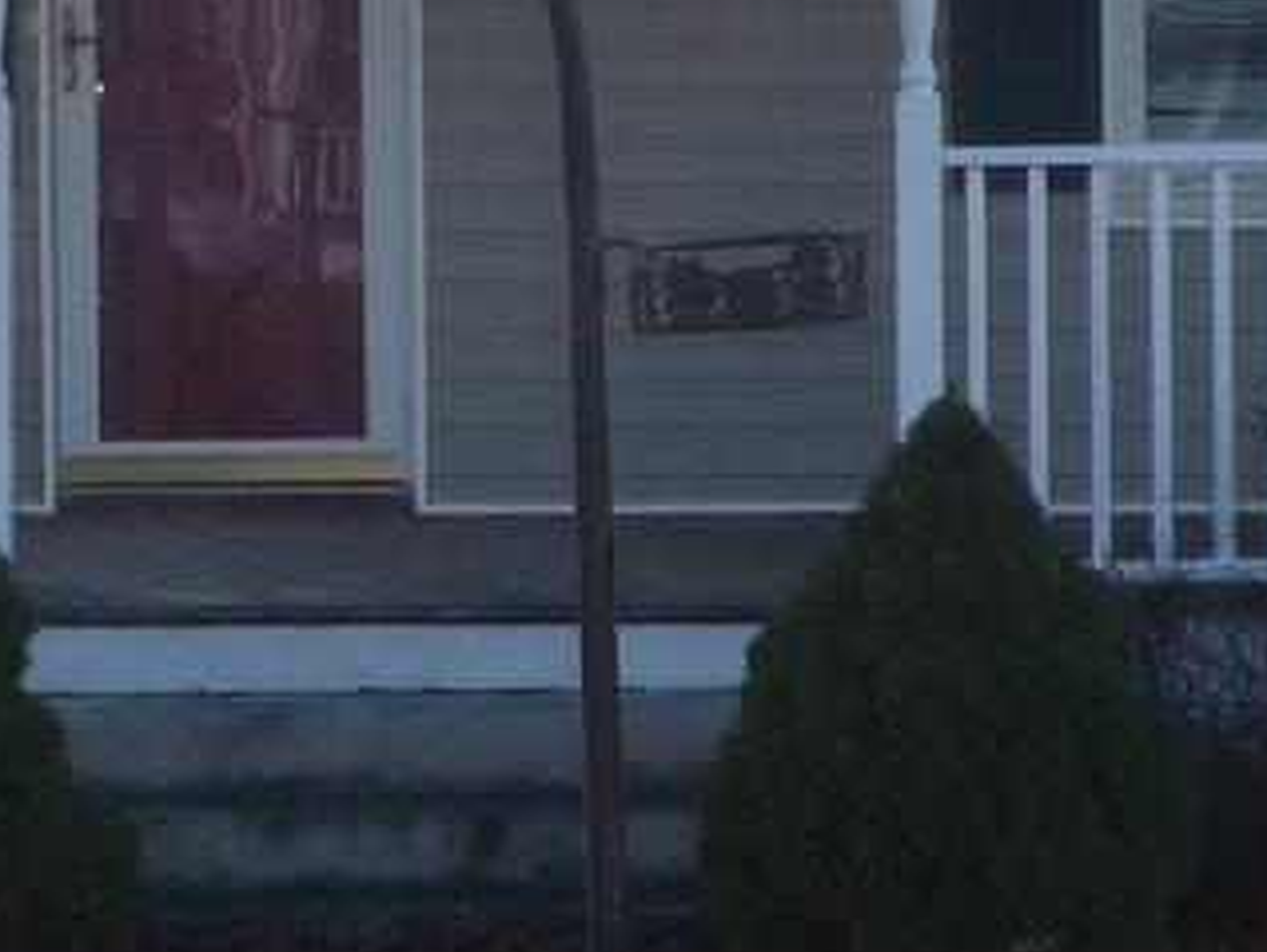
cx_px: 677
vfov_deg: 9.0
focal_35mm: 163
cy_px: -147
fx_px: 5971
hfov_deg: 12.1
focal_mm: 6.3
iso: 100
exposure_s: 1/320
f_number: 3.8
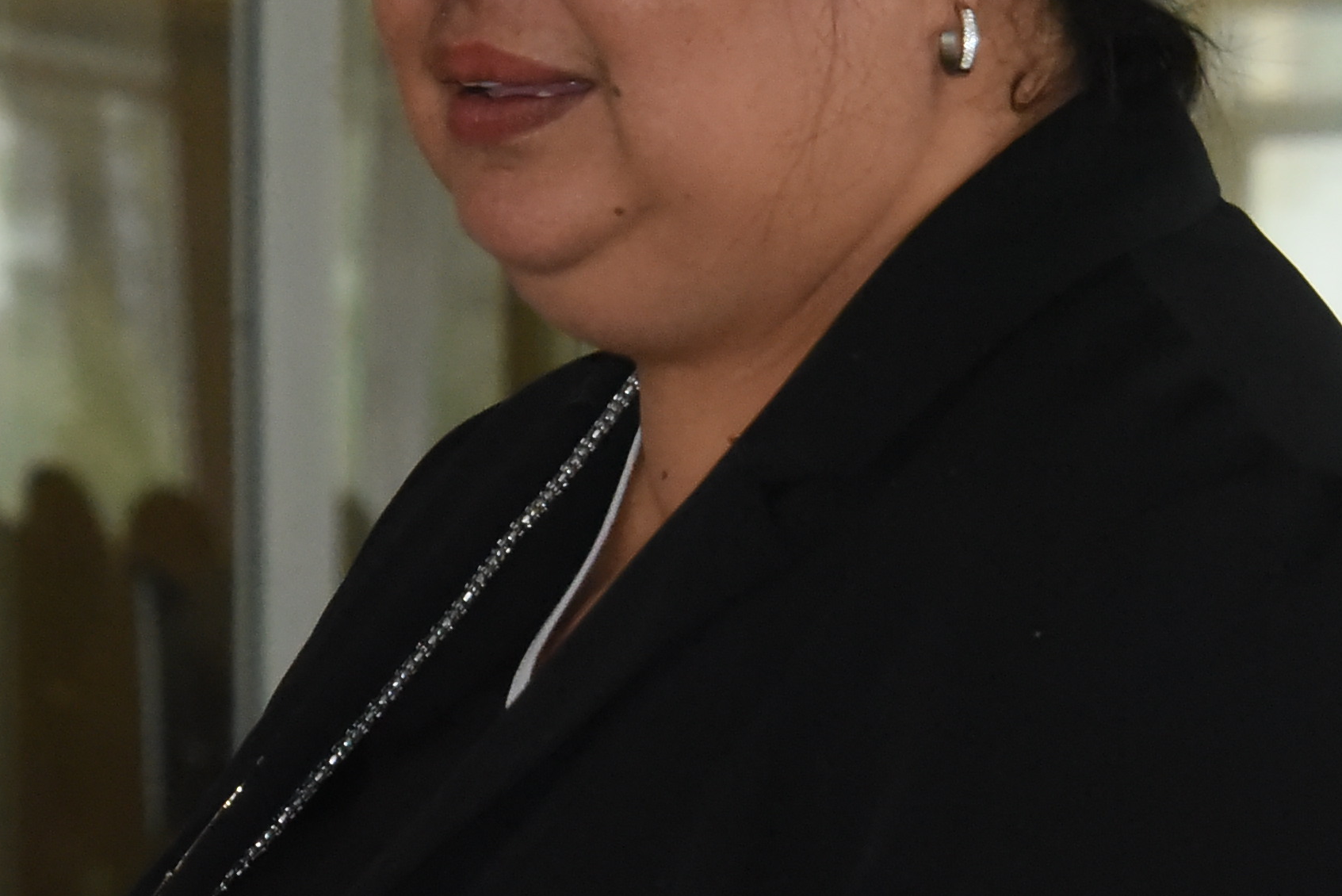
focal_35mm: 398
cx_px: -184
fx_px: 14841
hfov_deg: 5.2
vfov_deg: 3.5
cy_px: 201
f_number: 7.1
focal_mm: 112
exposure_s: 1/100
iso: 6400
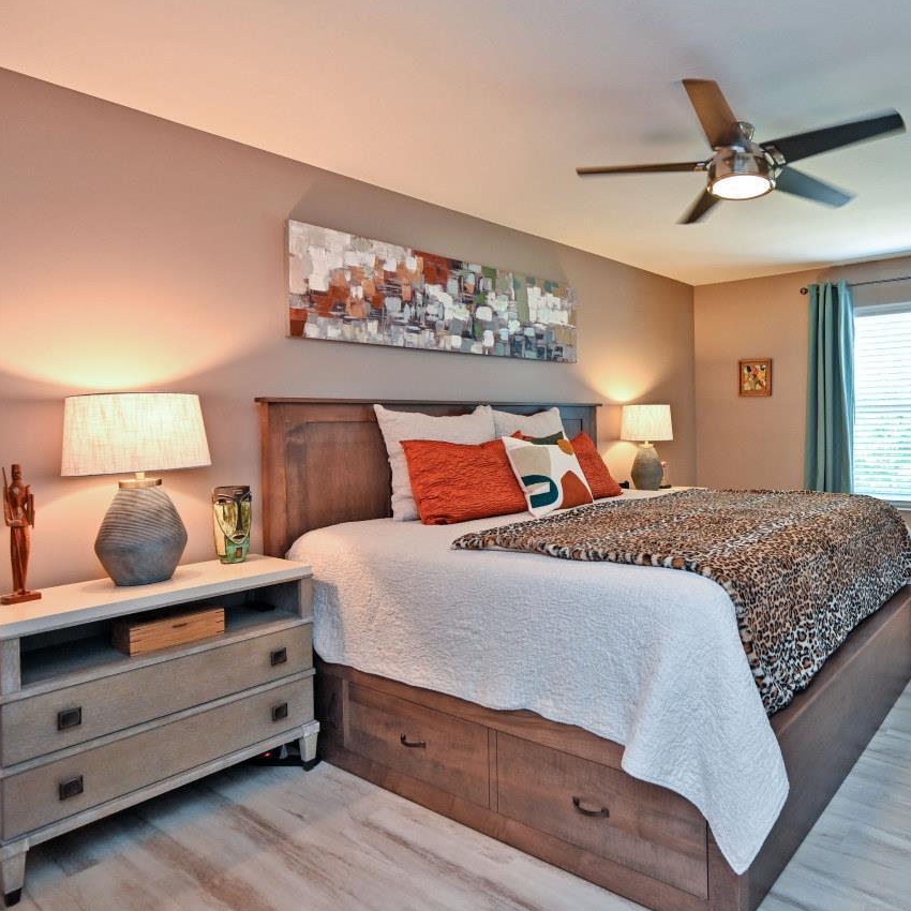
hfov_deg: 66.8
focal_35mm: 21
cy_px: 420
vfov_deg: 72.0
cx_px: 702
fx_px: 625
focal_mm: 14
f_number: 4
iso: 450
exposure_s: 1/60
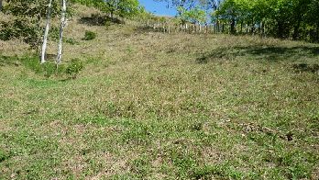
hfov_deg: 58.0
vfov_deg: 34.6
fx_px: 288
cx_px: 160
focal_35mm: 34
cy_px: 75
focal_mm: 5.5
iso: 80
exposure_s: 1/800
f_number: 2.8
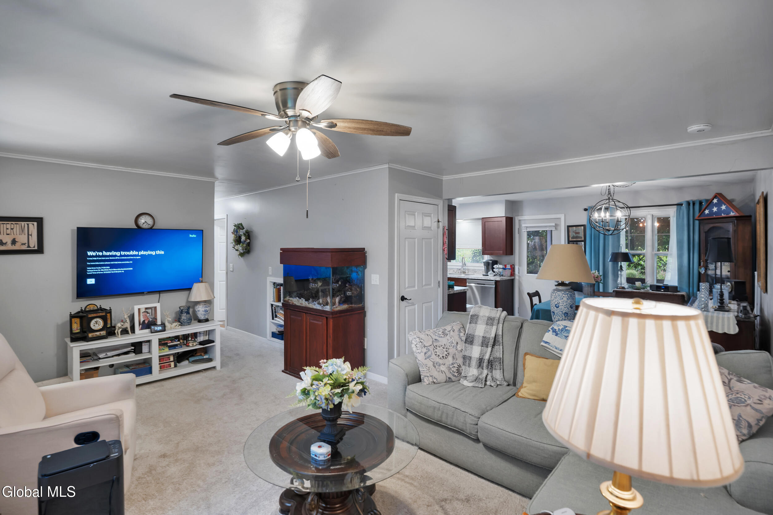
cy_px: 258
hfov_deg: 96.7
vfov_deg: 73.8
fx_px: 344
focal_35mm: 16
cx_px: 386
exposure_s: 1/13
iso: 250
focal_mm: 16
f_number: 4
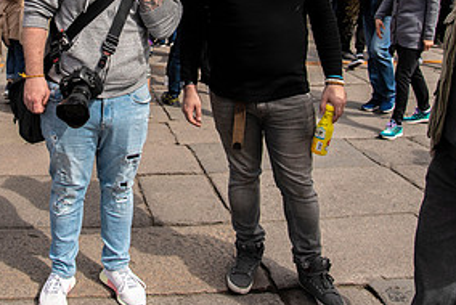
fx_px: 621
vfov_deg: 26.6
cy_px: 30
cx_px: 111
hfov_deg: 39.2
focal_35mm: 49
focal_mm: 24
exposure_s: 1/1000
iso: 100
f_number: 4.5
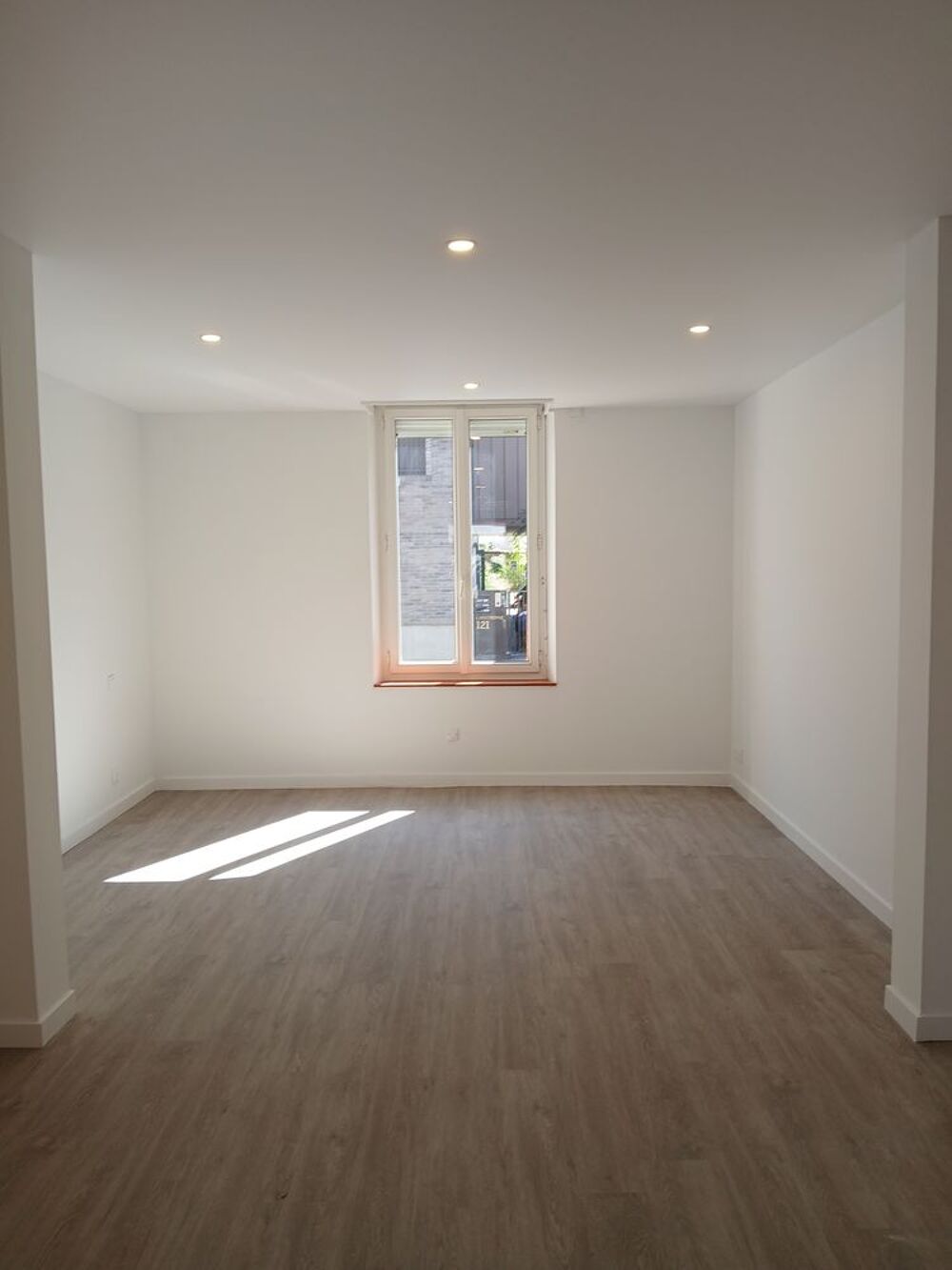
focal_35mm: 26
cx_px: 476
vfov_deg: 67.3
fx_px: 953
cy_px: 635
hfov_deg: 53.1
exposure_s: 1/50
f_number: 1.8
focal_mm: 3.98
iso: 25
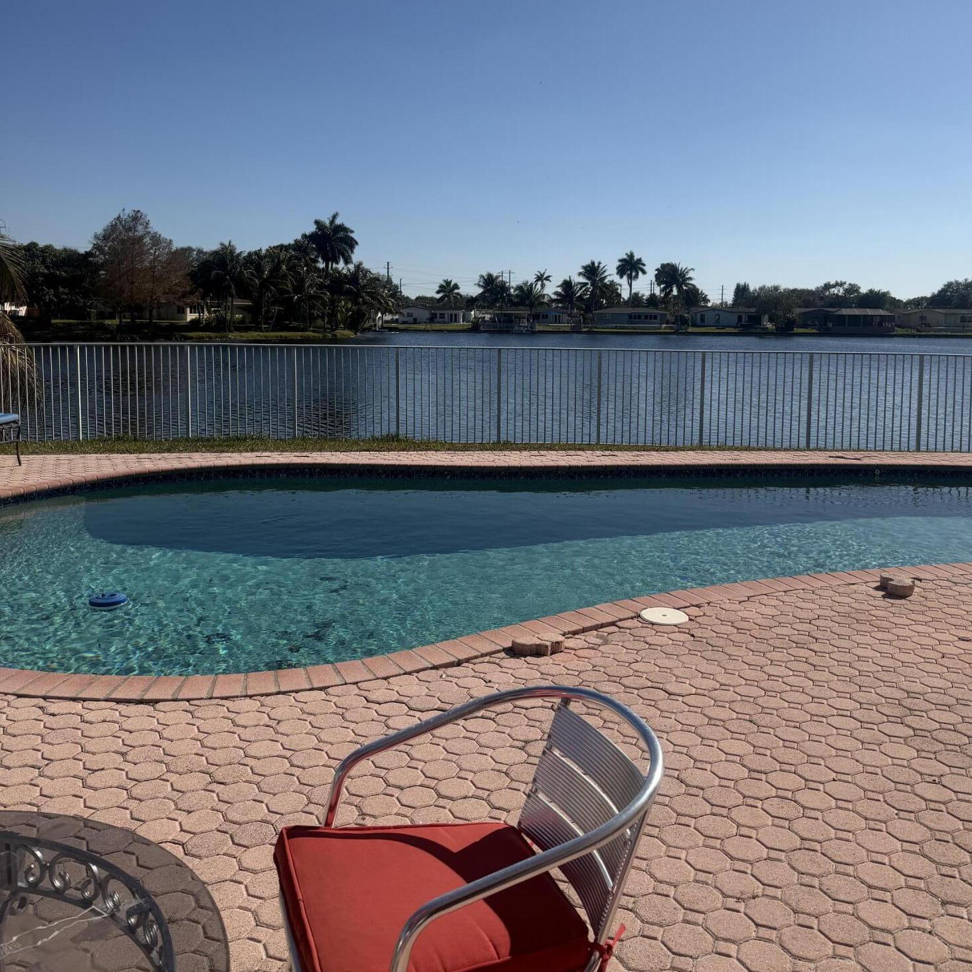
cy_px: 368
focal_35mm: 29
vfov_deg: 55.0
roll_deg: -0.5
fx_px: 921
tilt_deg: -2.6
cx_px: 498
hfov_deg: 55.6
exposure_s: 1/9091
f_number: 1.78
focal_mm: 6.76
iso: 80
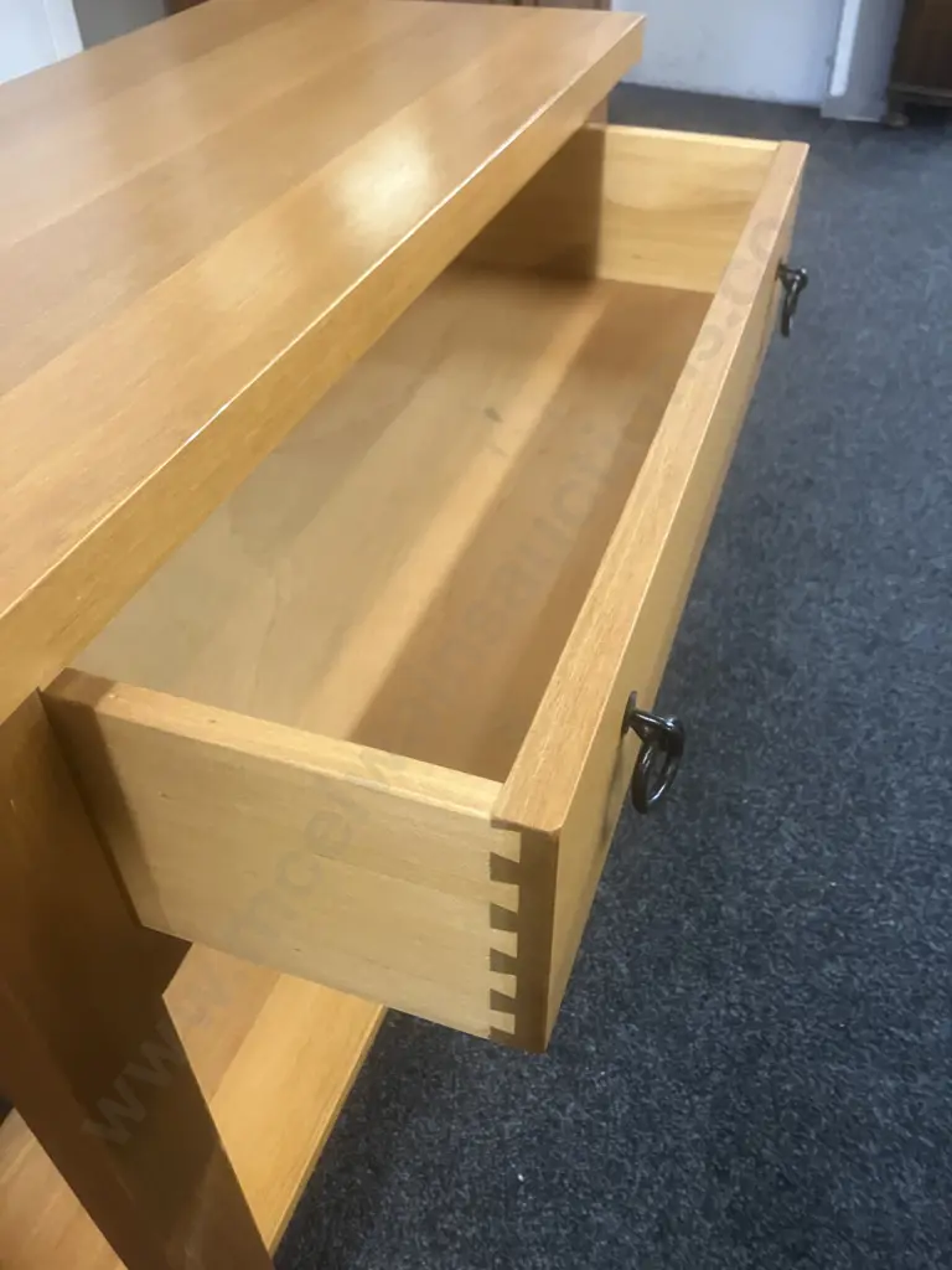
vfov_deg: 63.4
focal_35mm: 28
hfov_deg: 49.7
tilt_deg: -39.9
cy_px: 635
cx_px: 476
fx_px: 1027
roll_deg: +2.7
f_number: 1.8
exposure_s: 1/33
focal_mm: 3.99
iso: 320
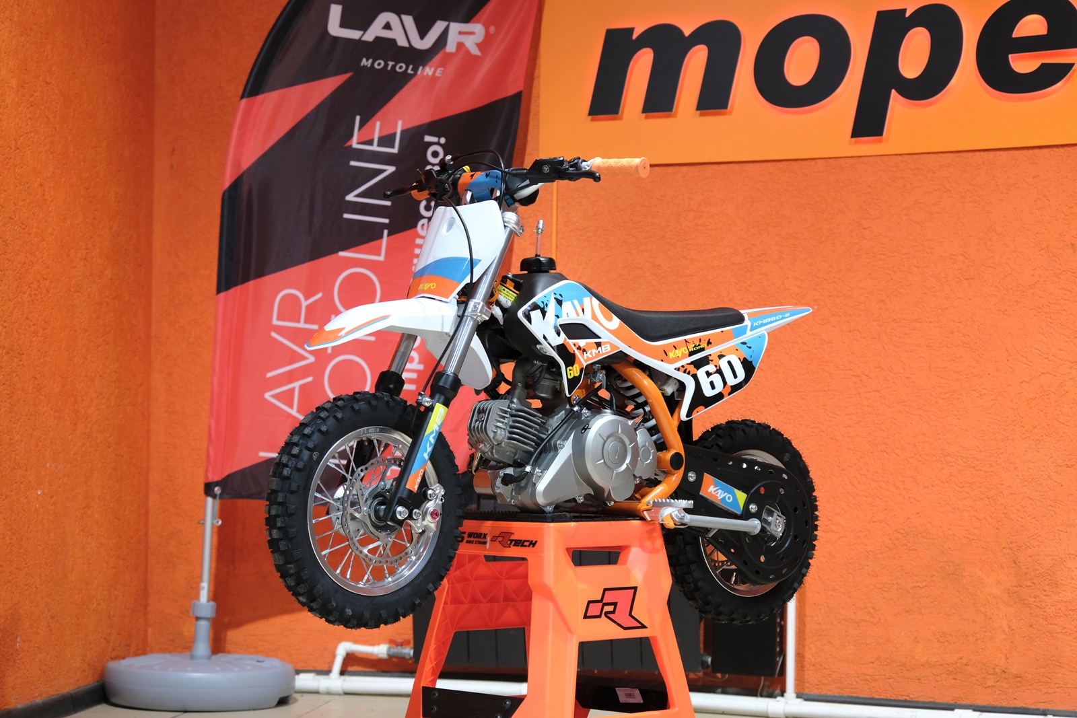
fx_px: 2184
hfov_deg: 27.7
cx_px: 538
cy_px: 359
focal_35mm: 73
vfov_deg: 18.7
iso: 1250
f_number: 4
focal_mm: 48.5
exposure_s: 1/60
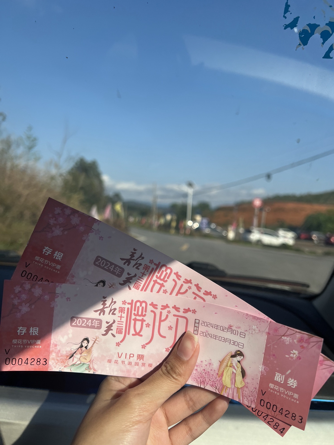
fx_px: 334
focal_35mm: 26
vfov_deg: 67.3
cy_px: 222
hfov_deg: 53.1
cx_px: 167
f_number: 1.5
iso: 50
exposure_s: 1/3571
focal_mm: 5.7
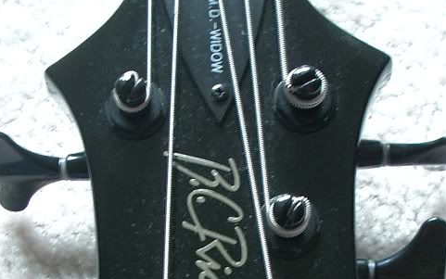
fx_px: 961
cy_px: 303
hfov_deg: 26.1
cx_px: 235
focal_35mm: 79
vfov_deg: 16.1
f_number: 2.6
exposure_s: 1/8
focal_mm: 5.8
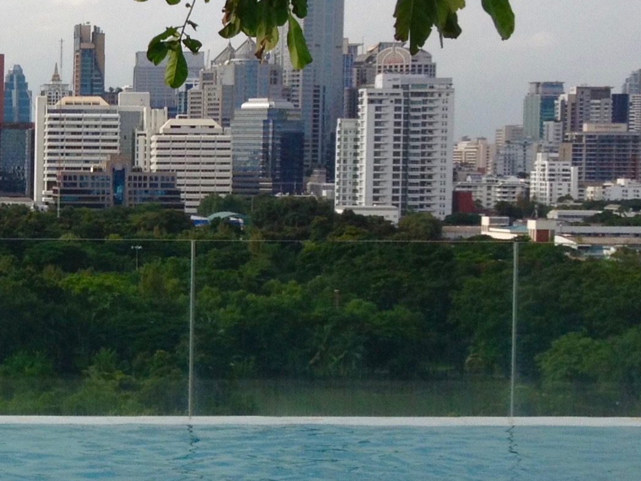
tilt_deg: -4.9
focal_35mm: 108
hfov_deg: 17.2
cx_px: -161
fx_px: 2000
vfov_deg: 13.7
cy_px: 233
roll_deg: +0.3
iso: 50
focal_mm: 4.28
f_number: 2.4
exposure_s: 1/1577
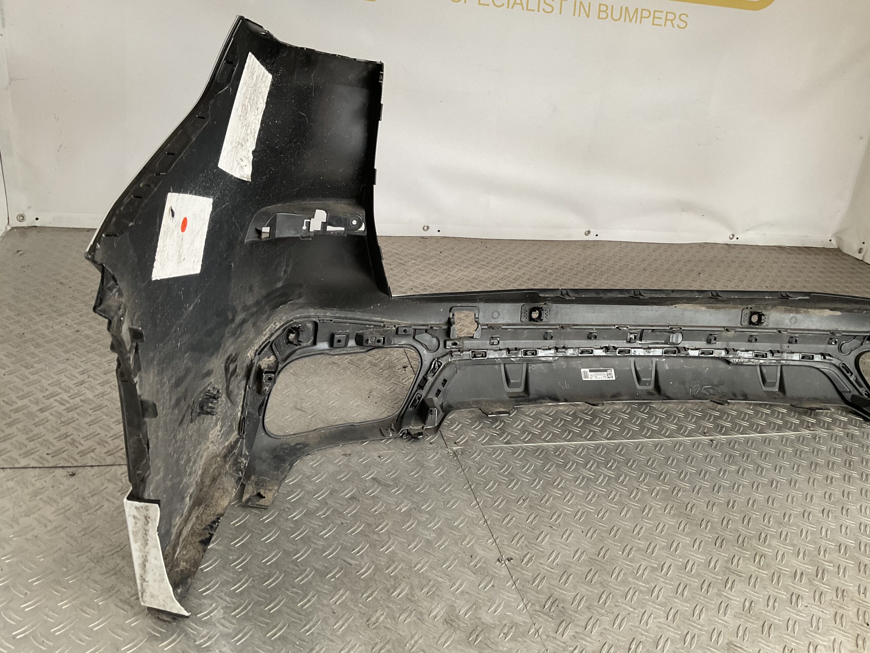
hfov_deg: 61.7
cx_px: 435
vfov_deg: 48.2
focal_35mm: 29
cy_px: 326
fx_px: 729
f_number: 1.8
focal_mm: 3
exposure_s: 1/50
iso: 80
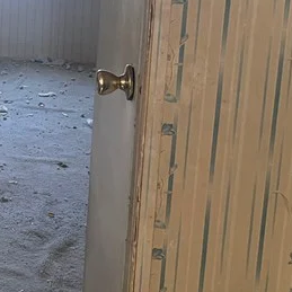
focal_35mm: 91
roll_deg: +0.4
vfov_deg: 18.8
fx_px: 868
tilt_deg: -11.6
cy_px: 36
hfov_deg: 16.8
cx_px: -182
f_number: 1.5
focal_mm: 5.7
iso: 125
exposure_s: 1/85
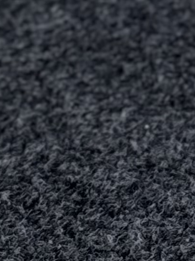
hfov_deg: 4.1
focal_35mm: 358
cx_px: 515
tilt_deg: -29.7
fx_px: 2692
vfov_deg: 5.1
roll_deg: +0.7
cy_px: -680
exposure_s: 1/121
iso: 50
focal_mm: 6.76
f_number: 1.78
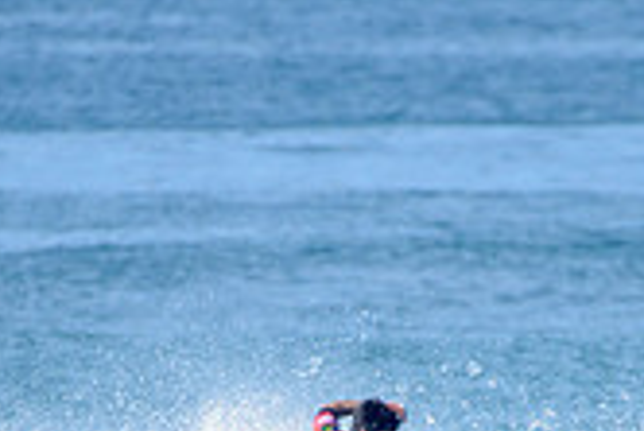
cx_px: 318
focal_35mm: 1749
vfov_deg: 0.8
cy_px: 654
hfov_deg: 1.2
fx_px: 31314
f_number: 5.6
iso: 280
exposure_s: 1/2500
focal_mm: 500
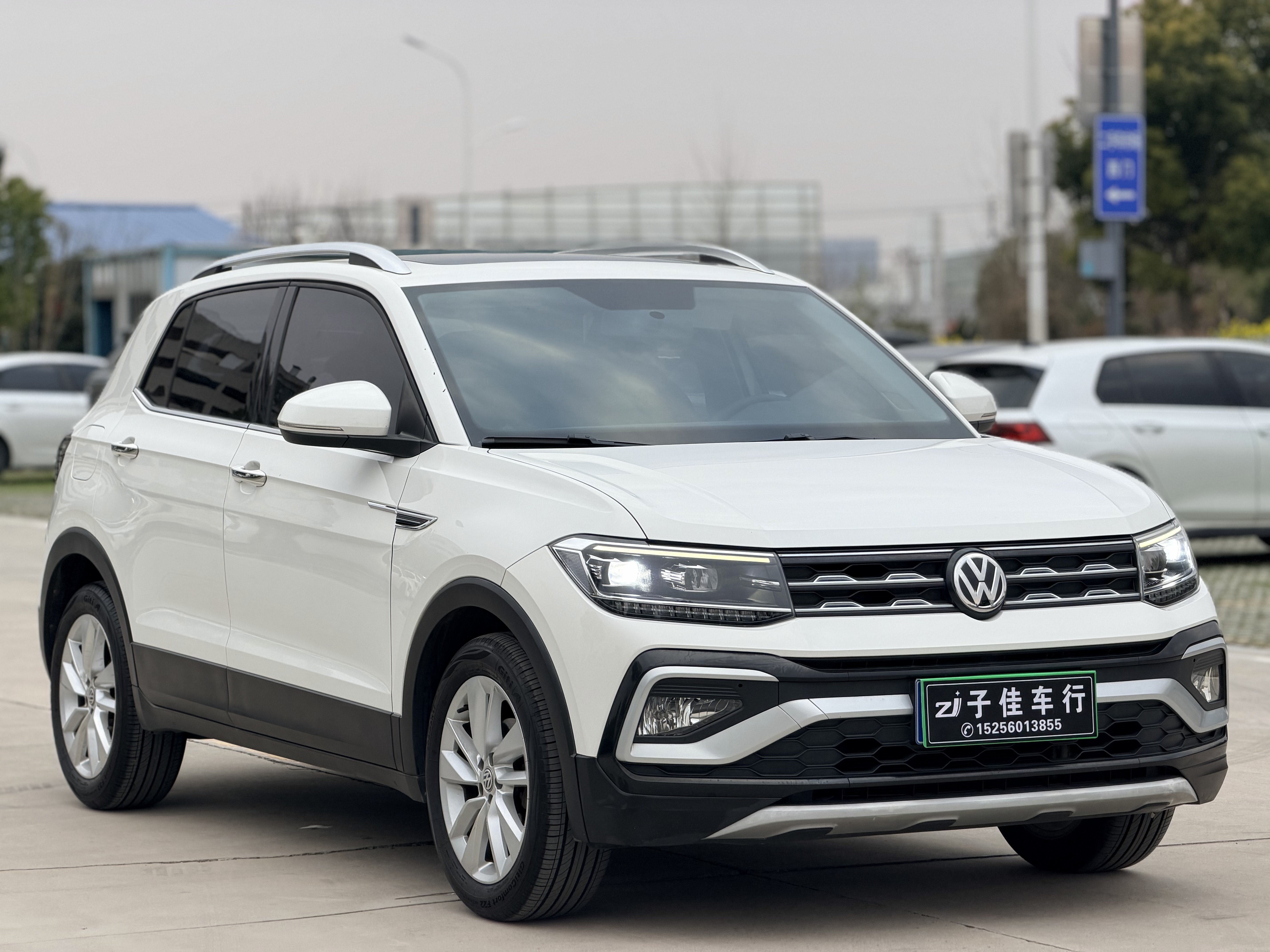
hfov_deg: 19.6
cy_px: 476
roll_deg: +0.5
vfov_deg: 14.8
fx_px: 3669
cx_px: 635
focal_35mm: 100
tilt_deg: -0.7
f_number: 2.8
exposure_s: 1/195
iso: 50
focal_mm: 16.89
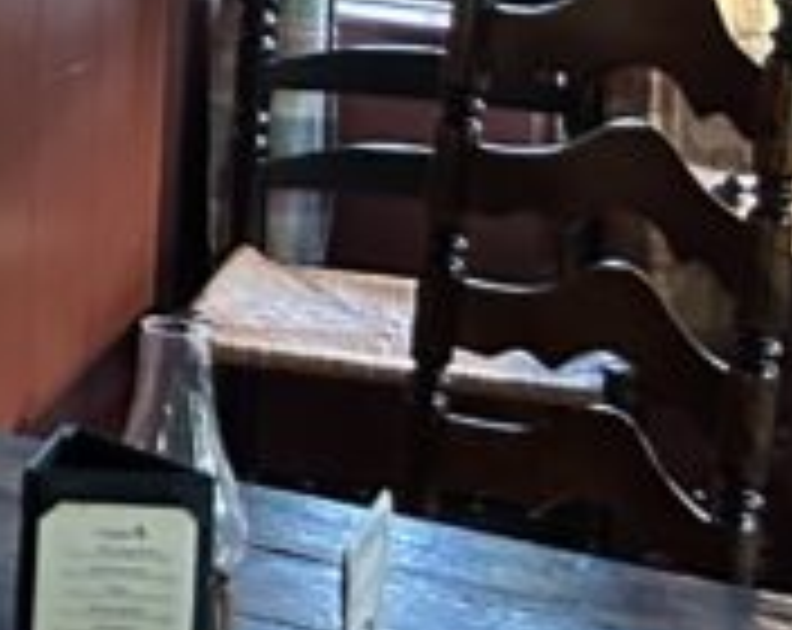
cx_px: -1314
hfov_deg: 10.5
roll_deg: -0.6
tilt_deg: -4.0
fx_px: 3461
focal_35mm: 148
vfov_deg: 9.9
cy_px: -450
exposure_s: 1/30
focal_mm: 5.7
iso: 500
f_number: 1.5
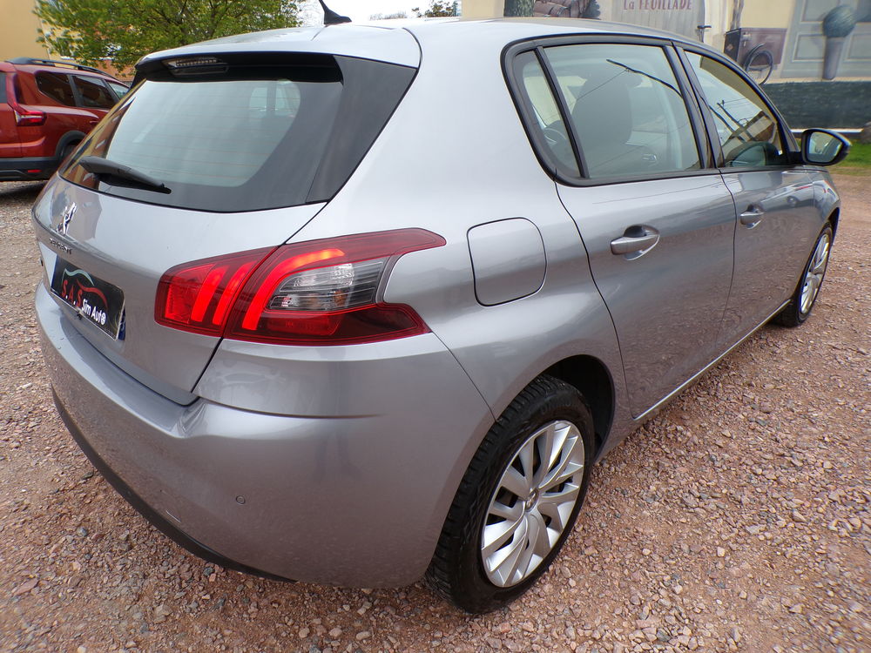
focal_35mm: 24
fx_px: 604
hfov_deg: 71.6
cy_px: 326
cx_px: 436
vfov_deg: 56.8
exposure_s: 1/80
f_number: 4.4
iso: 100
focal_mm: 4.3
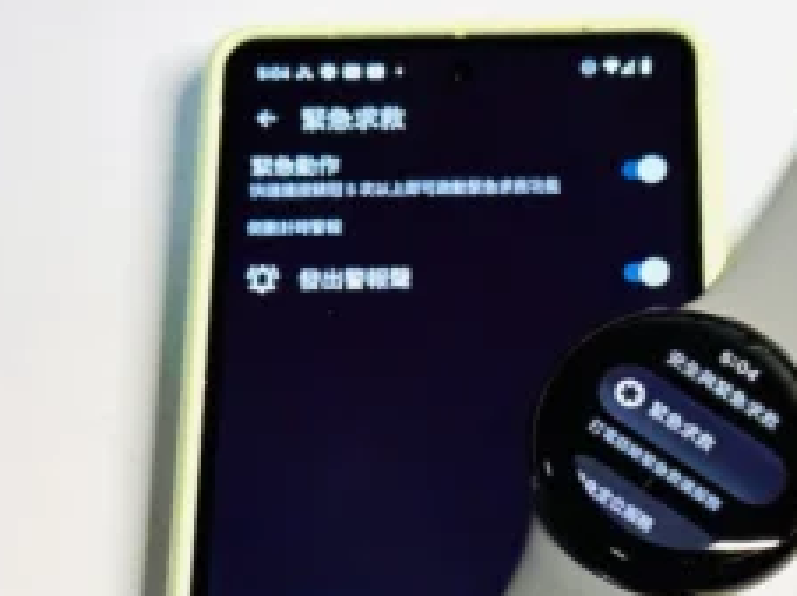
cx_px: 568
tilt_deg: -67.1
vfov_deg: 17.3
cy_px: 427
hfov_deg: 22.9
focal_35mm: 85
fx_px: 1955
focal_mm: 6.86
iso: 100
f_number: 1.78
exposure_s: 1/120
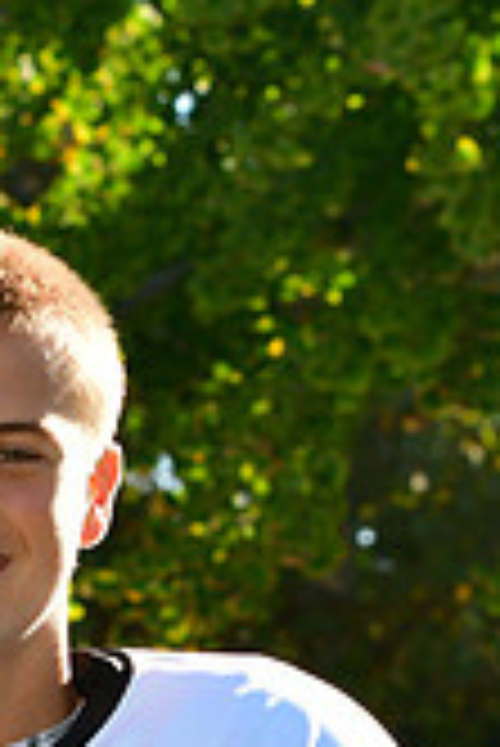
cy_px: 1035
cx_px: -20
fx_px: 7629
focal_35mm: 367
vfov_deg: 5.6
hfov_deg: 3.7
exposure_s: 1/500
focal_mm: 70
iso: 400
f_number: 6.3
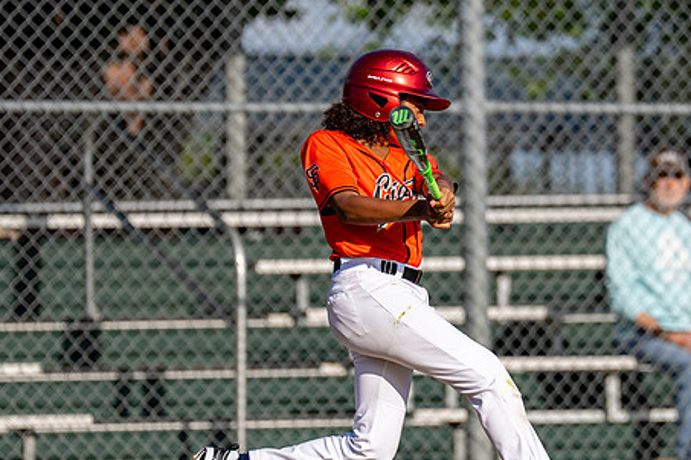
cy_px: 189
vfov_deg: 2.7
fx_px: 9635
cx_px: 493
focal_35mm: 502
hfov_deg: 4.1
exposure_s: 1/2500
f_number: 2.8
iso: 100
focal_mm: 200
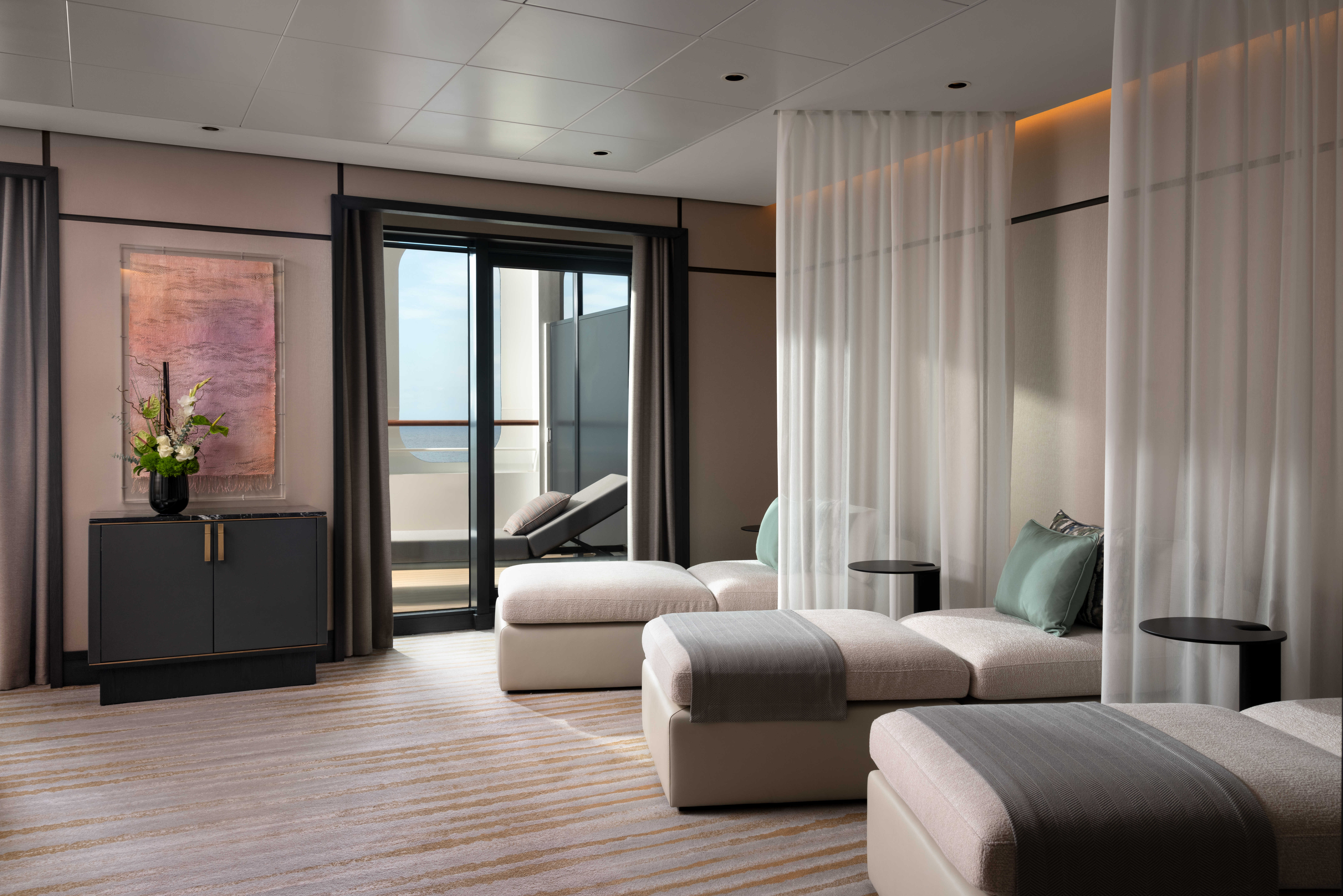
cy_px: 448
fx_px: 1082
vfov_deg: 45.0
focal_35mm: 29
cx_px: 672
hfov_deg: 63.7
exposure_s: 1/15
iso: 100
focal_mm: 29
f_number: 11
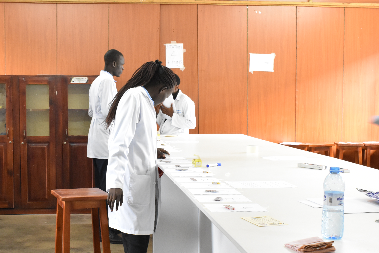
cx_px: 150
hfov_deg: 35.6
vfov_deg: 24.3
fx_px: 588
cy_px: 146
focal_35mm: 56
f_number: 7.1
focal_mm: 23
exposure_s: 1/40
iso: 2500
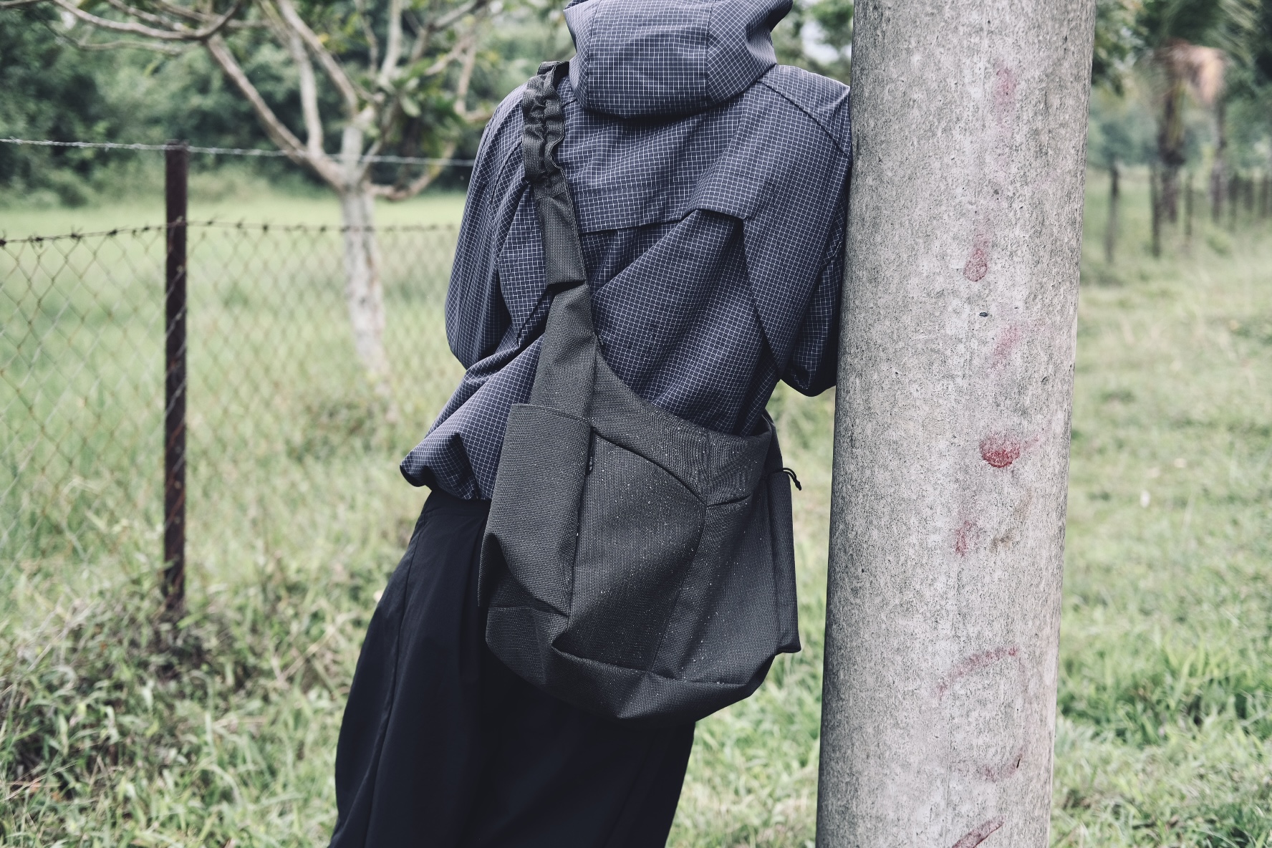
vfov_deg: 25.5
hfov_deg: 37.5
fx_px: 1873
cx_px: 636
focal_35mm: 53
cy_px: 424
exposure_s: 1/250
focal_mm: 35
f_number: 2.5
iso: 320
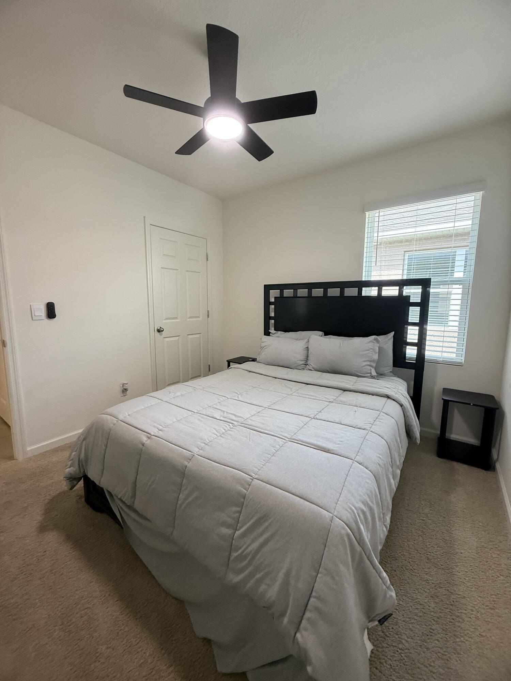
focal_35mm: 14
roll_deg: -0.2
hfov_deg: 85.7
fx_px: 276
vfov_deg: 102.1
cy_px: 340
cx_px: 256
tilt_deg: -6.2
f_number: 2.2
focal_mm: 2.22
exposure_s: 1/120
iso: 200
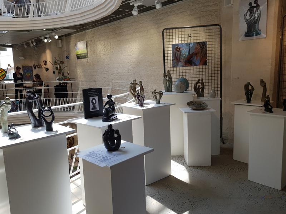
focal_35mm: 26
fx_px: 215
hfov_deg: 67.3
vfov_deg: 53.1
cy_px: 107
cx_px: 143
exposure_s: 1/474
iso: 40
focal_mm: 4.2
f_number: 1.7
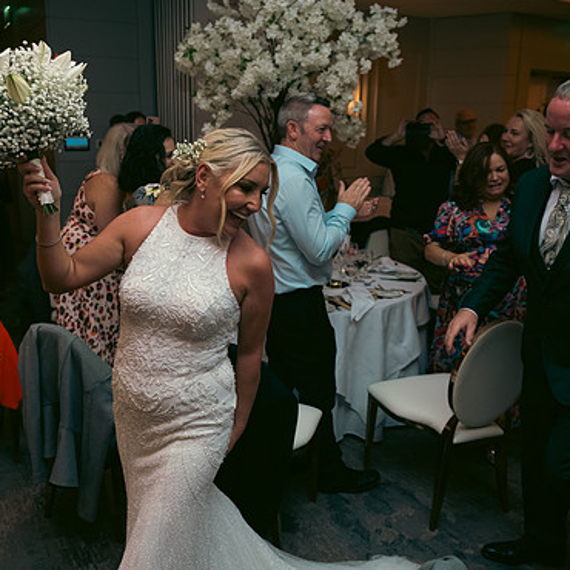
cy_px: 289
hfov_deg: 51.0
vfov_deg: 51.1
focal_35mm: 32
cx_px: 246
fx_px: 596
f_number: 3.5
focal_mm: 24
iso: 800
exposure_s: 1/160
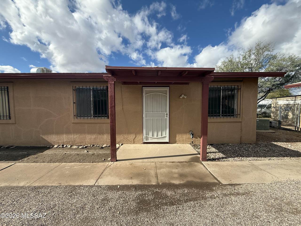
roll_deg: +0.1
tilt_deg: -2.9
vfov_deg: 85.7
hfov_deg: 102.1
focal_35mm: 14
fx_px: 122
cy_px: 113
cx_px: 150
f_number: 2.2
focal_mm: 2.22
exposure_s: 1/1572
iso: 50
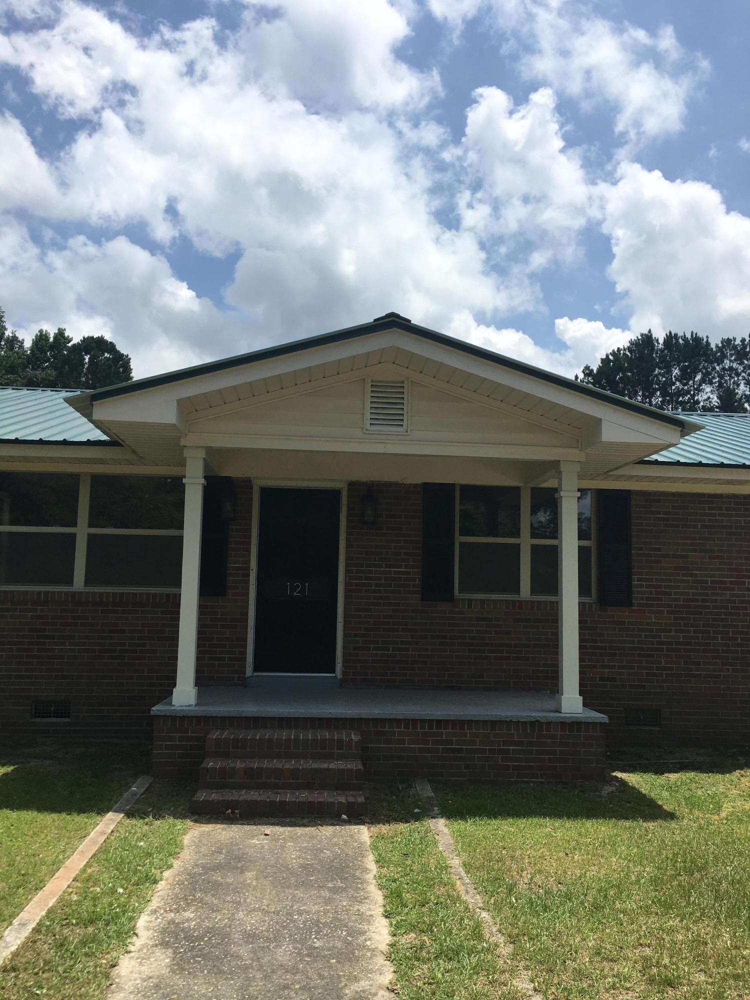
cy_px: 500
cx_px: 375
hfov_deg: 48.2
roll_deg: -2.3
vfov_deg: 61.7
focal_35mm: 29
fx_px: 838
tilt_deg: +7.1
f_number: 2.2
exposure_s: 1/2481
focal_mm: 4.15
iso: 25
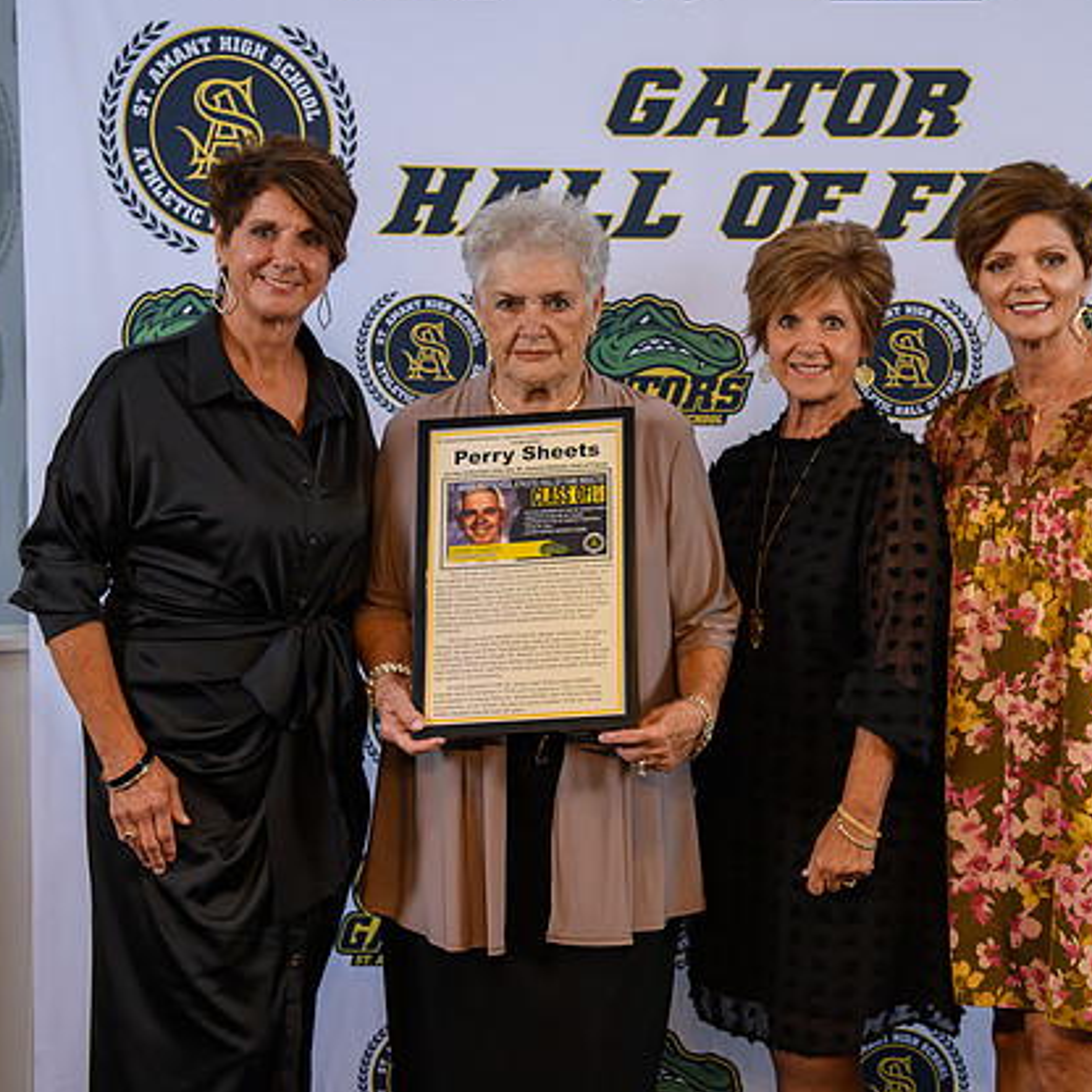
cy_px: 507
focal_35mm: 67
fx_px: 2391
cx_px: 679
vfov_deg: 25.7
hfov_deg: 25.7
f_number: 3.5
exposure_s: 1/200
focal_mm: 48
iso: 320
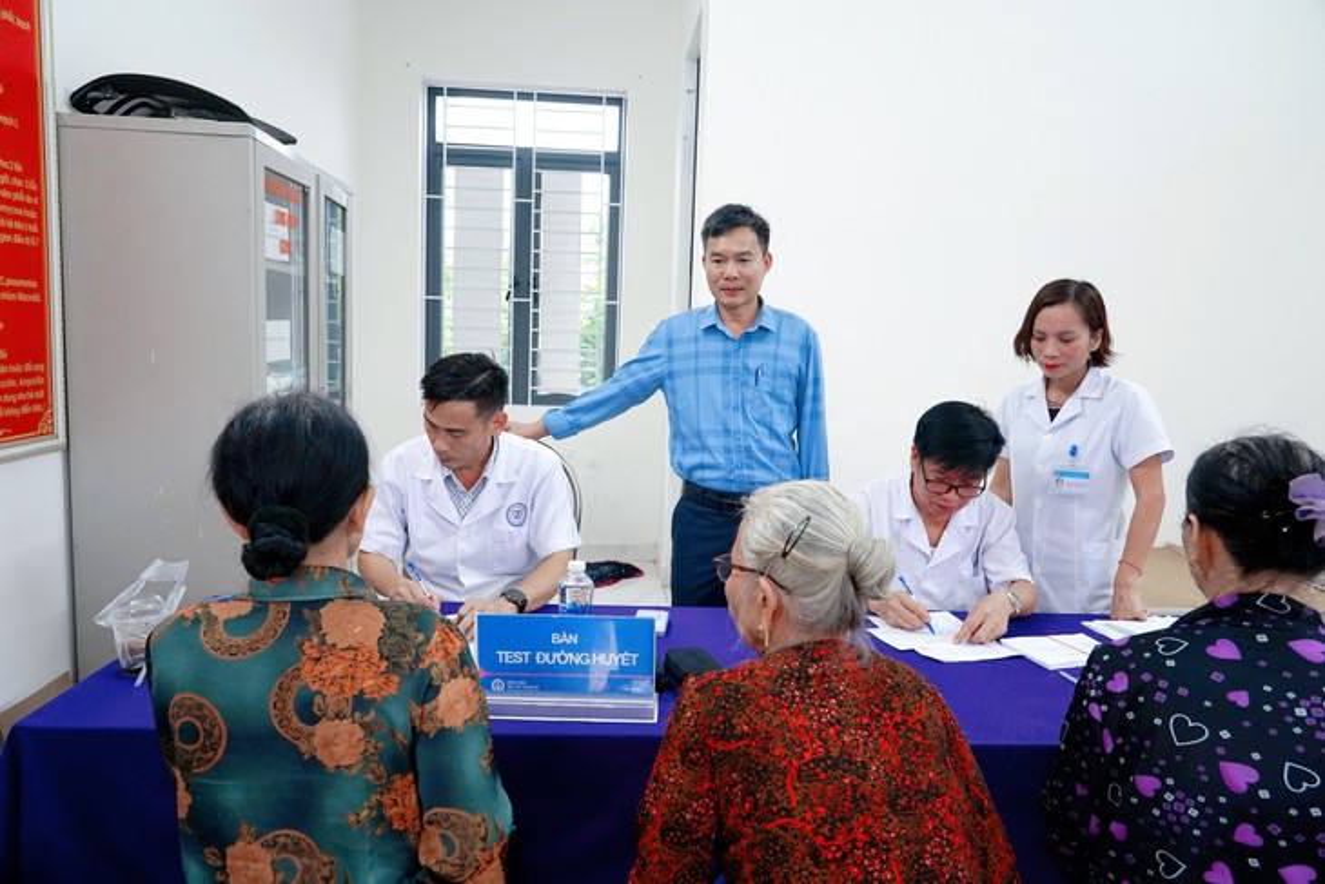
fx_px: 883
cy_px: 442
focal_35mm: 24
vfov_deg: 53.2
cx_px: 662
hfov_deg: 73.7
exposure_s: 1/125
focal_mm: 24
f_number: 6.3
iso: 2500
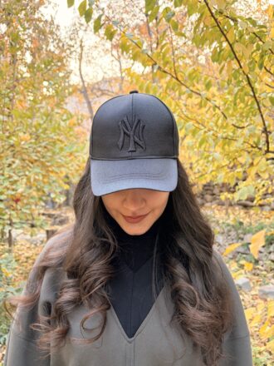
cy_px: 183
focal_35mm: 26
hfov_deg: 53.1
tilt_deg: +1.1
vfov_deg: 67.3
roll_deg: -2.2
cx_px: 137
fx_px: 274
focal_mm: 5.96
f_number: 1.6
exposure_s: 1/60
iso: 160
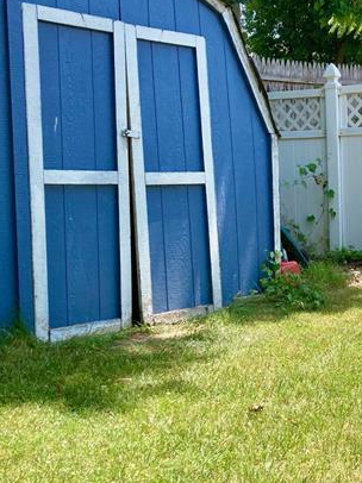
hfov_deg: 26.5
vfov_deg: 36.2
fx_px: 740
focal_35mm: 53
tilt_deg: -4.0
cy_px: 251
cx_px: 332
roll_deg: +0.6
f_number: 1.8
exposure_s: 1/552
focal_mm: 3.99
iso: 20
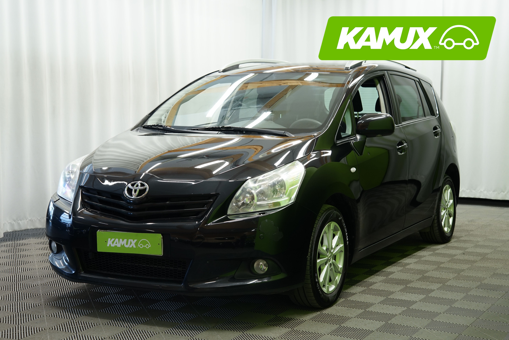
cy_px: 170
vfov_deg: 23.4
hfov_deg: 34.5
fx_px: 820
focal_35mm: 58
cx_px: 254
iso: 500
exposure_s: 1/15
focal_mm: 58
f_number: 5.6
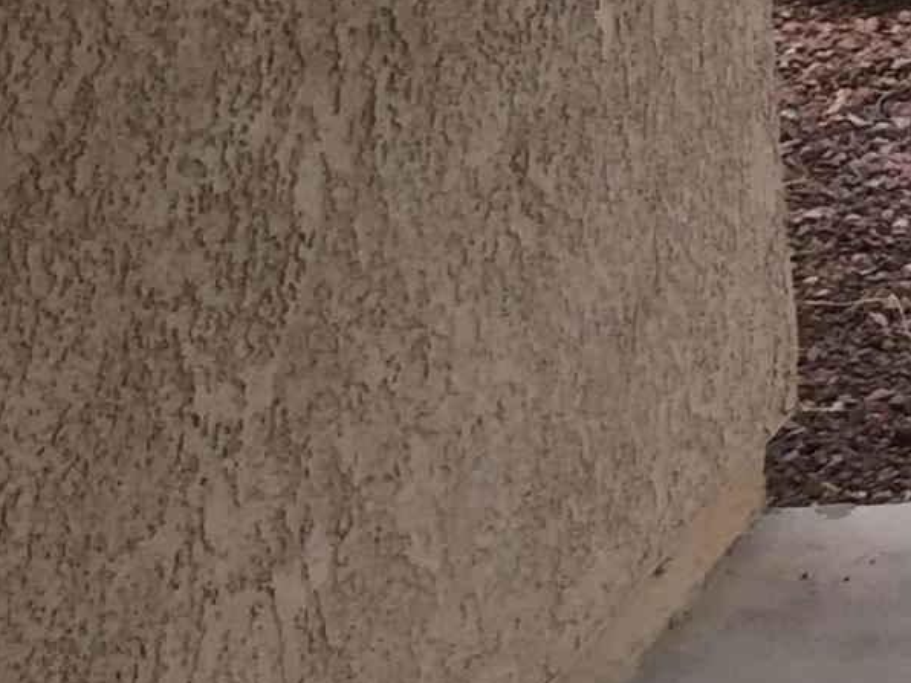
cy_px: -365
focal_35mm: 146
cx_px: 2252
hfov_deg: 11.1
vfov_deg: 9.8
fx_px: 3842
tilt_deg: -8.5
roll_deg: -1.0
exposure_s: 1/573
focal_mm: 4.15
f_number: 2.2
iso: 32
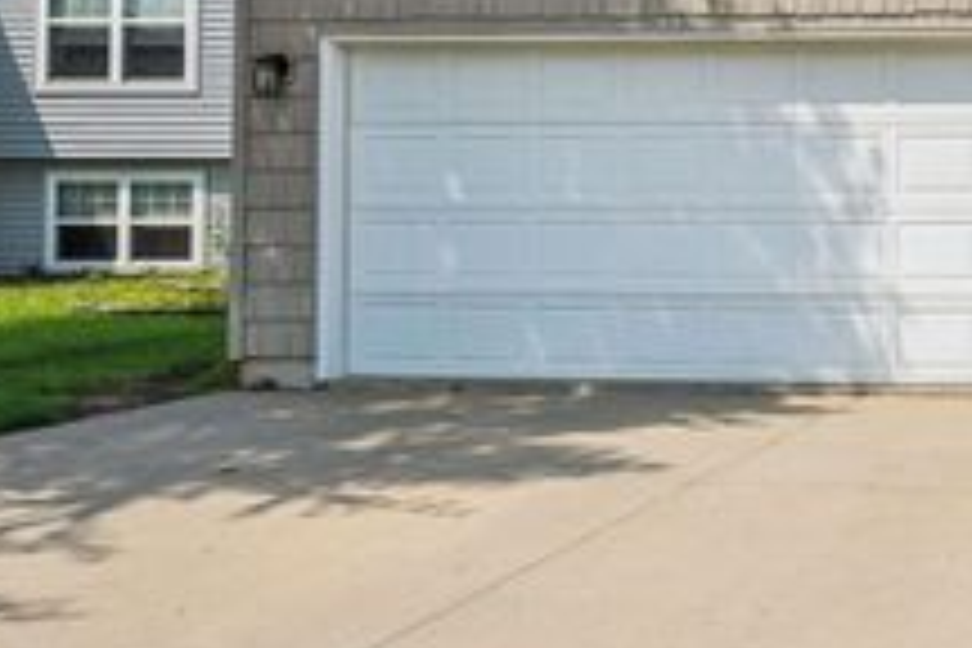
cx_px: 1094
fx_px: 999
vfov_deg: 33.7
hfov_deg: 40.7
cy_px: 43
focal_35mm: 37
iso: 400
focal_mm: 16
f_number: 9
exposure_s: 1/1250
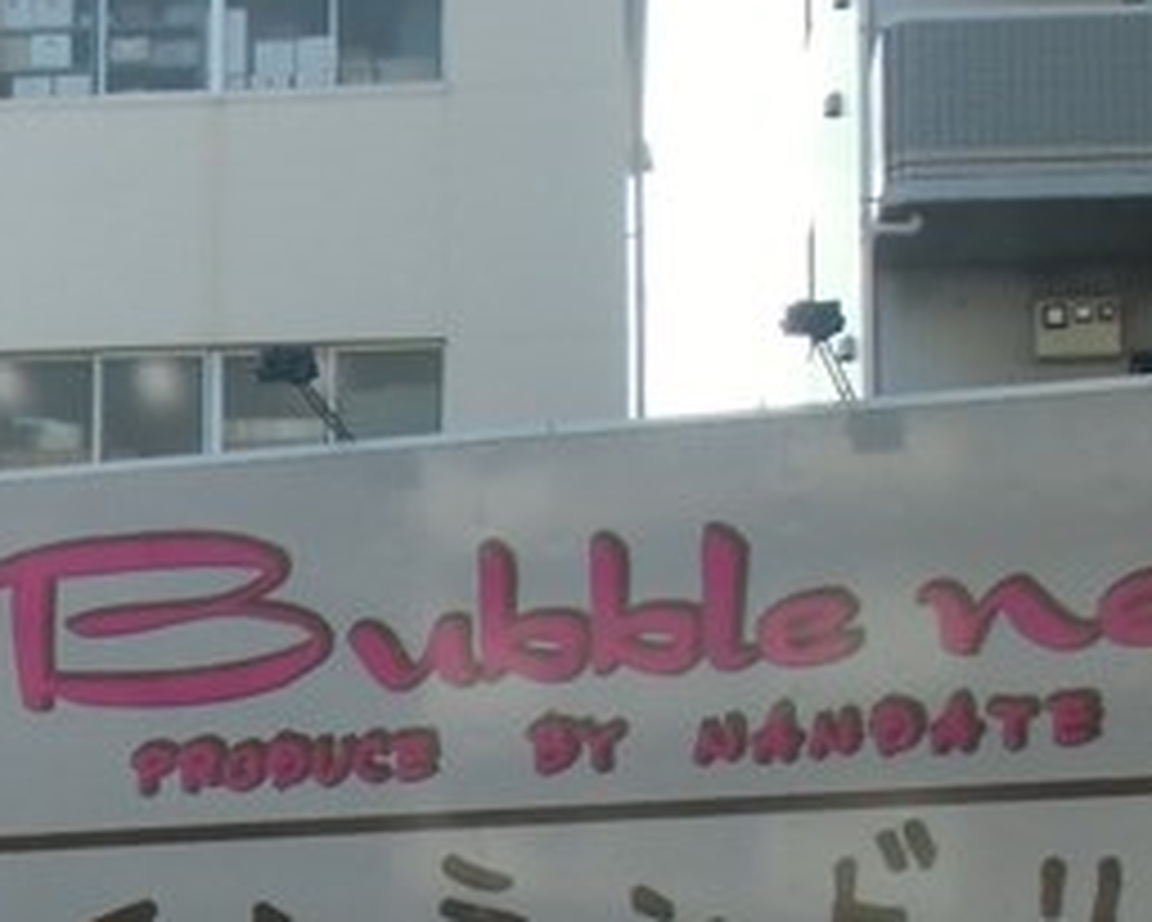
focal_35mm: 117
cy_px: 1174
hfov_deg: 16.0
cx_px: -112
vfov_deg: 12.8
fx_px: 3991
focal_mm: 5.36
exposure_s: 1/320
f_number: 3.5
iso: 64
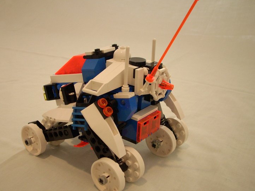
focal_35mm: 41
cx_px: 119
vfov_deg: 35.1
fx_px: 302
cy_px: 96
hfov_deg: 45.8
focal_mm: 6.2
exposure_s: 1/27.5
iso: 200
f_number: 2.8
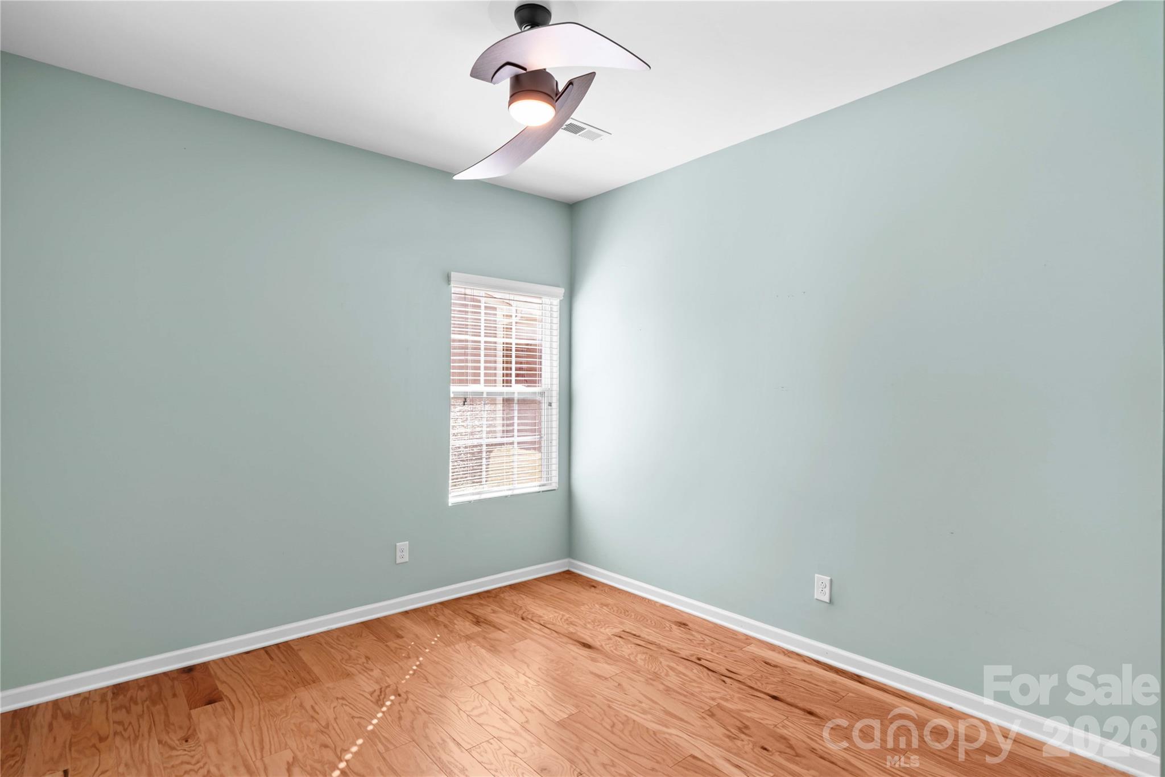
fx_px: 582
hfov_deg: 90.0
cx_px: 582
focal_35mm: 18
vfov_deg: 67.4
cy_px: 388
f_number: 8
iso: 100
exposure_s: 1/6
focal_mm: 18
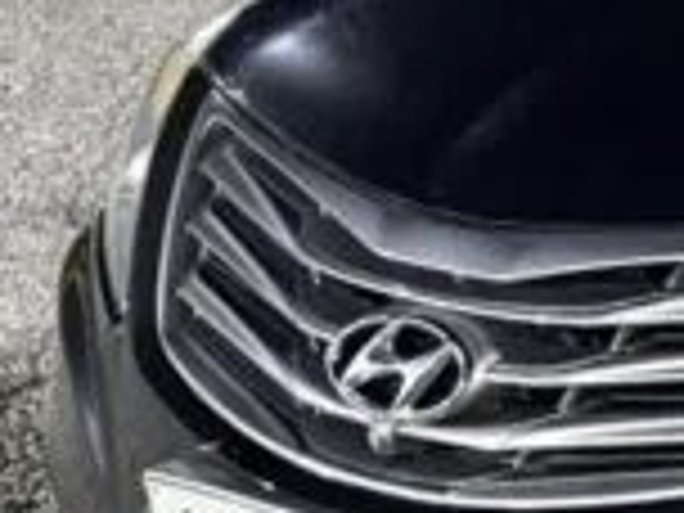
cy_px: -76
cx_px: 1791
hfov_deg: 10.2
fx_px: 3201
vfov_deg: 9.1
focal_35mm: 162
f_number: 1.78
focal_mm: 6.76
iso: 640
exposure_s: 1/33
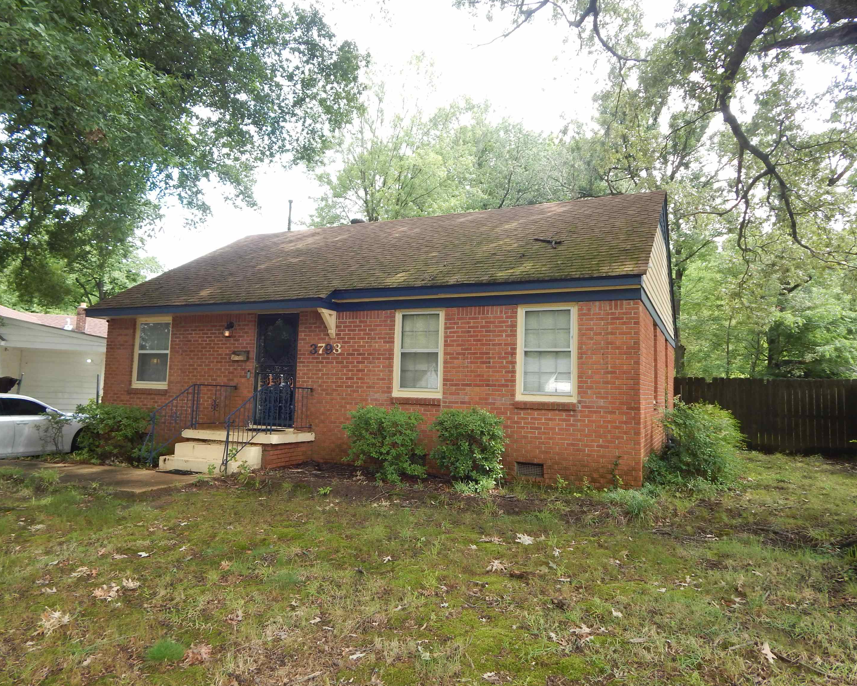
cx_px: 404
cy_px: 343
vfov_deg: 60.9
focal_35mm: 23
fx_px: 583
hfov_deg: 72.5
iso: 125
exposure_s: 1/200
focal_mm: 4
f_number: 3
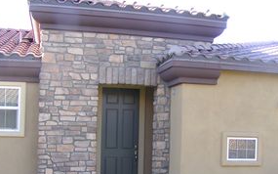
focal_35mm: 52
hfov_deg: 38.9
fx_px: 394
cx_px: 134
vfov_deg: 24.6
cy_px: 133
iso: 50
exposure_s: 1/80
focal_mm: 5.8
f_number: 4
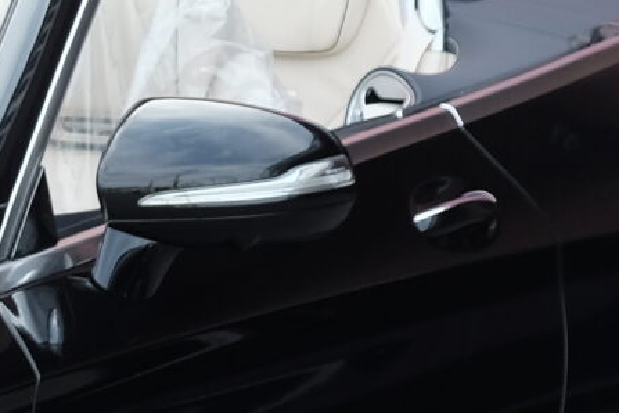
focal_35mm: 452
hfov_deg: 4.5
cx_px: -691
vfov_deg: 3.0
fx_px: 7771
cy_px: 581
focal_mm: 52.7
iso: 400
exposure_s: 1/240
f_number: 5.6
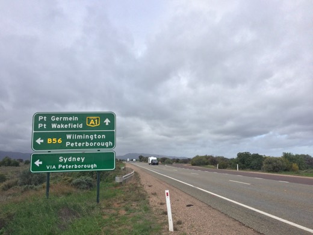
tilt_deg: +10.9
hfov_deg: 61.7
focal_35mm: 29
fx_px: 262
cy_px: 118
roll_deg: +3.1
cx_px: 156
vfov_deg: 48.2
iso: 32
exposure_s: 1/1580
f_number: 2.2
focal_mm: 4.15
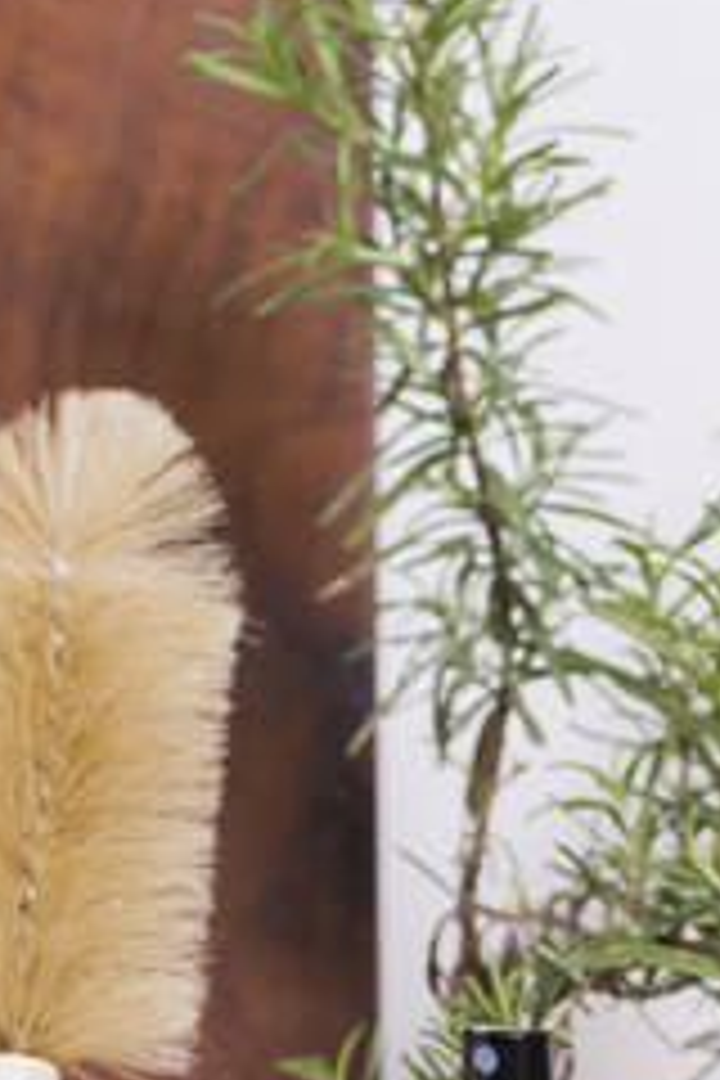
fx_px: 4680
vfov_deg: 13.1
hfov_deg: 8.8
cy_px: 878
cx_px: 151
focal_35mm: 156
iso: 160
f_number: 4
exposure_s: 1/160
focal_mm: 50
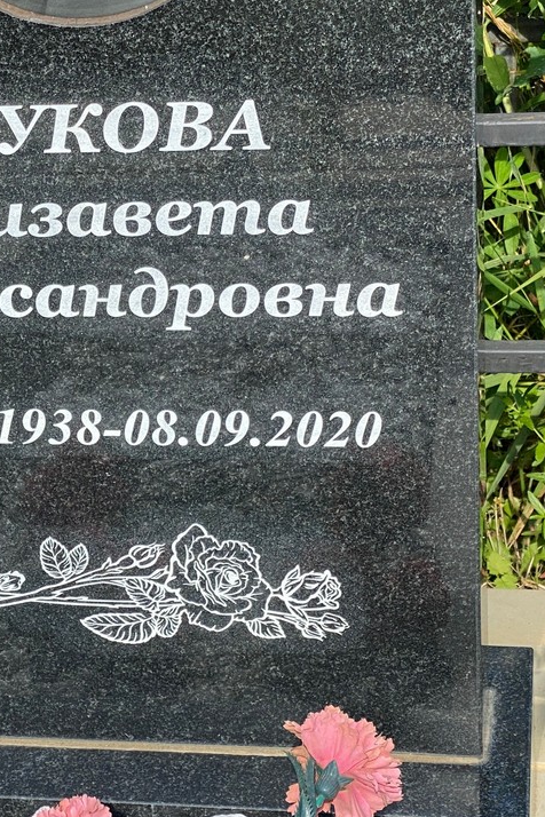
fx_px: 2475
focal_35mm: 109
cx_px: -32
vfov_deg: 18.8
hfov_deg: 12.4
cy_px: 394
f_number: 2
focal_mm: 6
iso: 20
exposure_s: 1/727
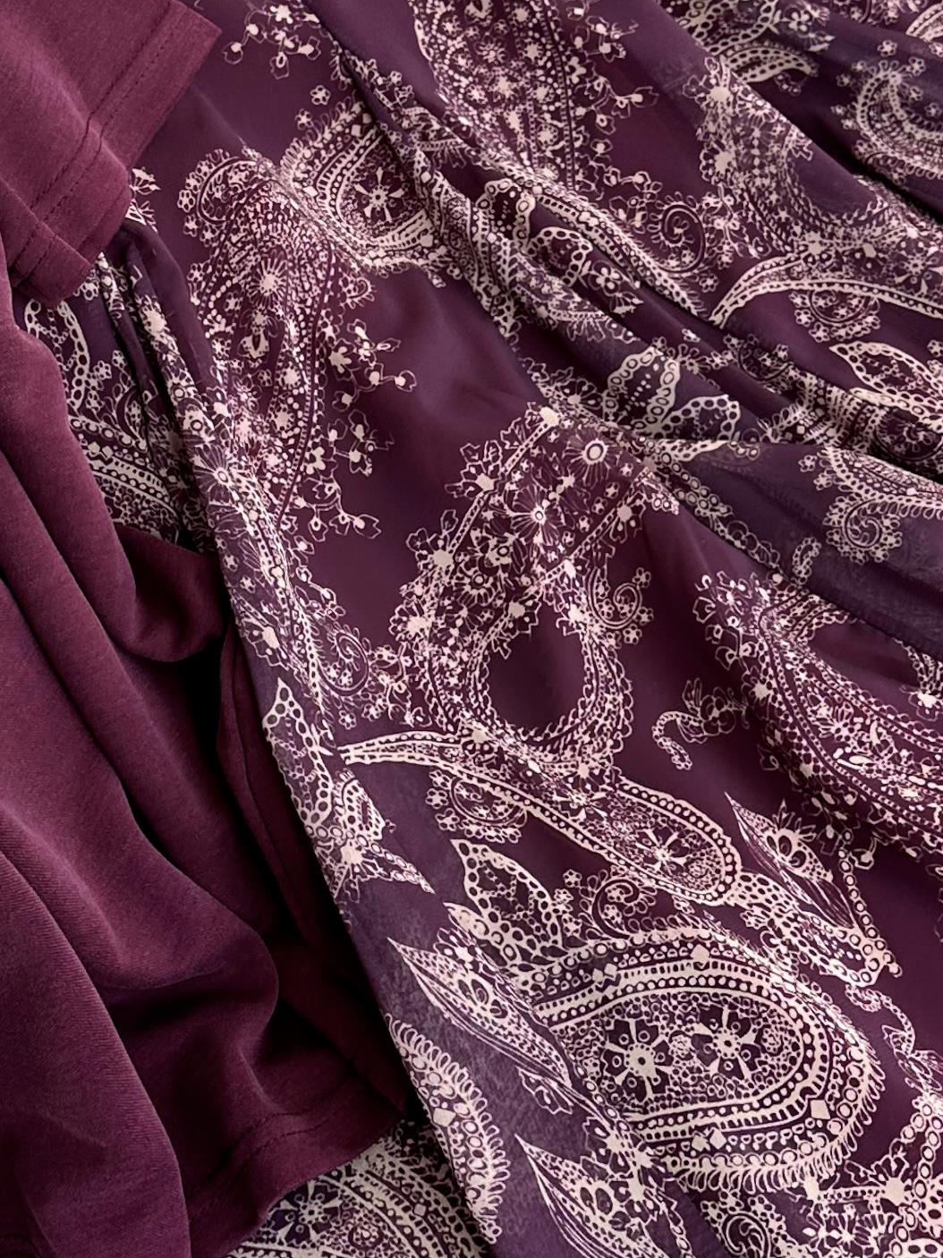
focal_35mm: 62
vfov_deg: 31.2
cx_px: 402
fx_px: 2253
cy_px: 688
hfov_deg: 23.6
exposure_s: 1/460
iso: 80
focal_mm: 6.86
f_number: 1.78
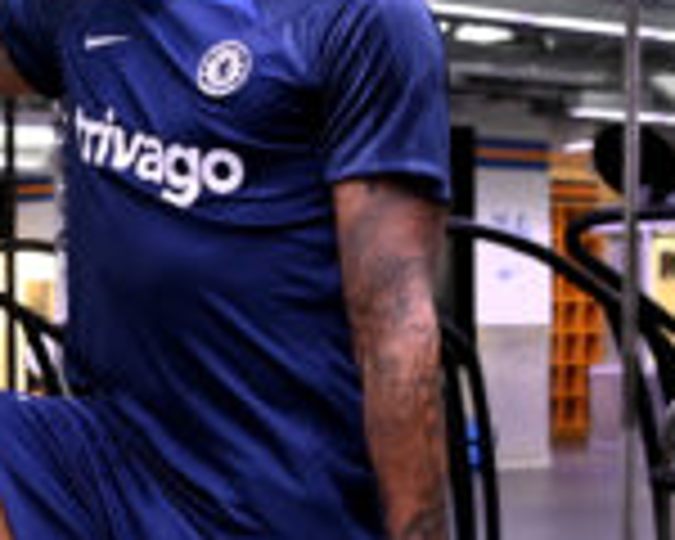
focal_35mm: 122
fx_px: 2437
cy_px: 590
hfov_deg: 15.5
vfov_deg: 12.4
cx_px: 14
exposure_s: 1/80
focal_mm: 26
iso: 3200
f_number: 4.5
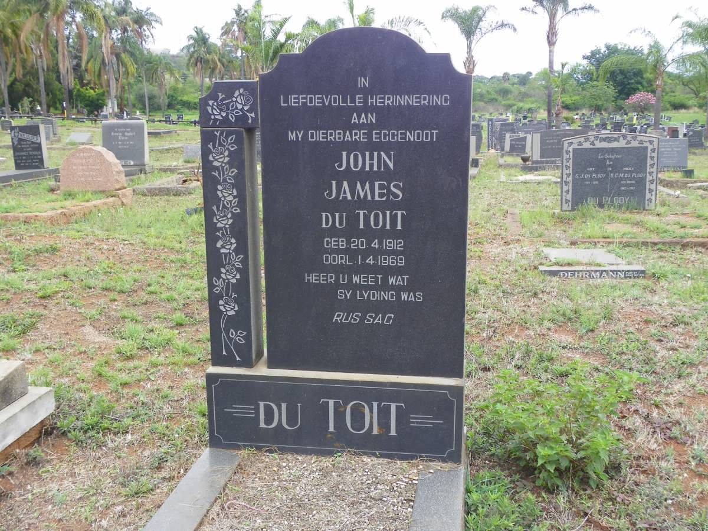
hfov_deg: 47.9
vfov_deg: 36.8
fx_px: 798
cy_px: 266
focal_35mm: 39
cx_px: 354
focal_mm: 6.9
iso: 64
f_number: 3.5
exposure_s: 1/125
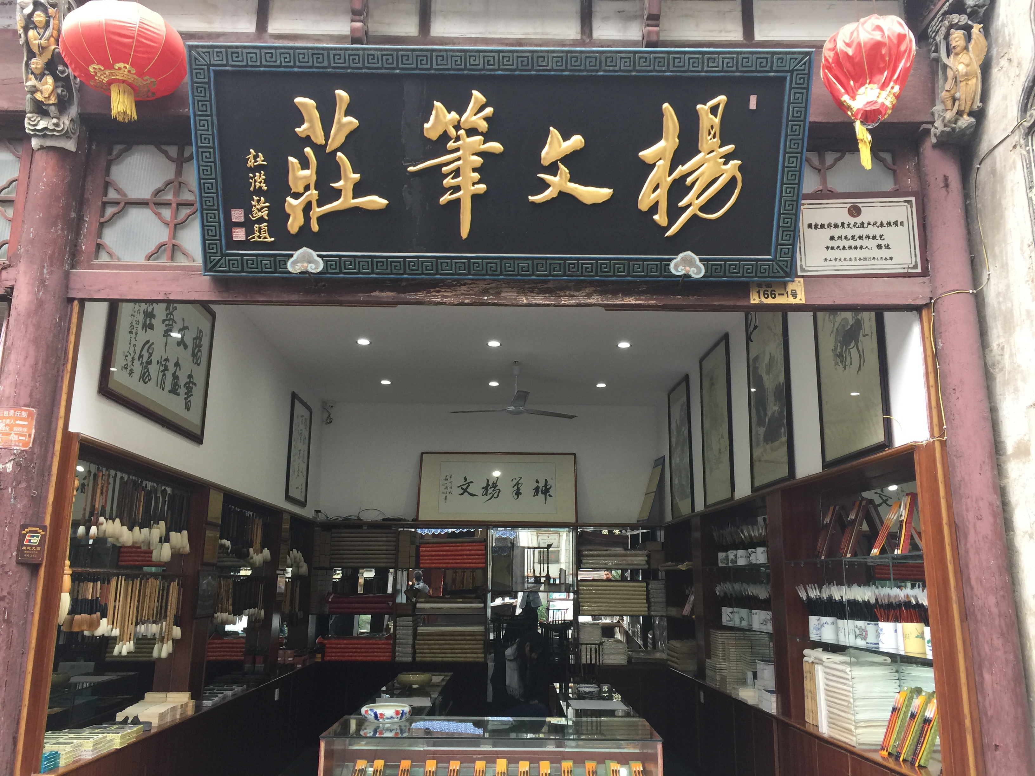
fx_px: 867
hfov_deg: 61.7
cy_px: 388
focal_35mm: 29
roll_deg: -1.0
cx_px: 518
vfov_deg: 48.2
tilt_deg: +12.9
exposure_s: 1/33
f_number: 2.2
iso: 32
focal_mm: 4.15
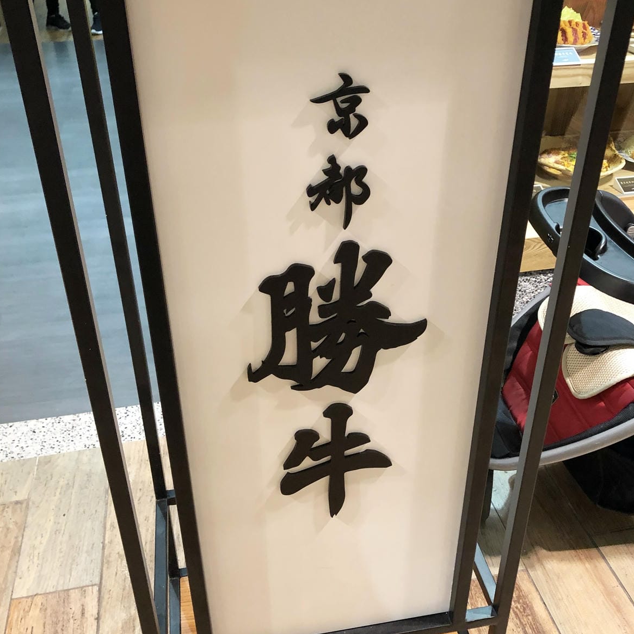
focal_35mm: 34
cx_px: 322
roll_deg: +0.3
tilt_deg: -32.6
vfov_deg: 48.4
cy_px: 287
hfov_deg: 48.4
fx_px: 705
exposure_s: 1/15
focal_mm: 3.99
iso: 80
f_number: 1.8
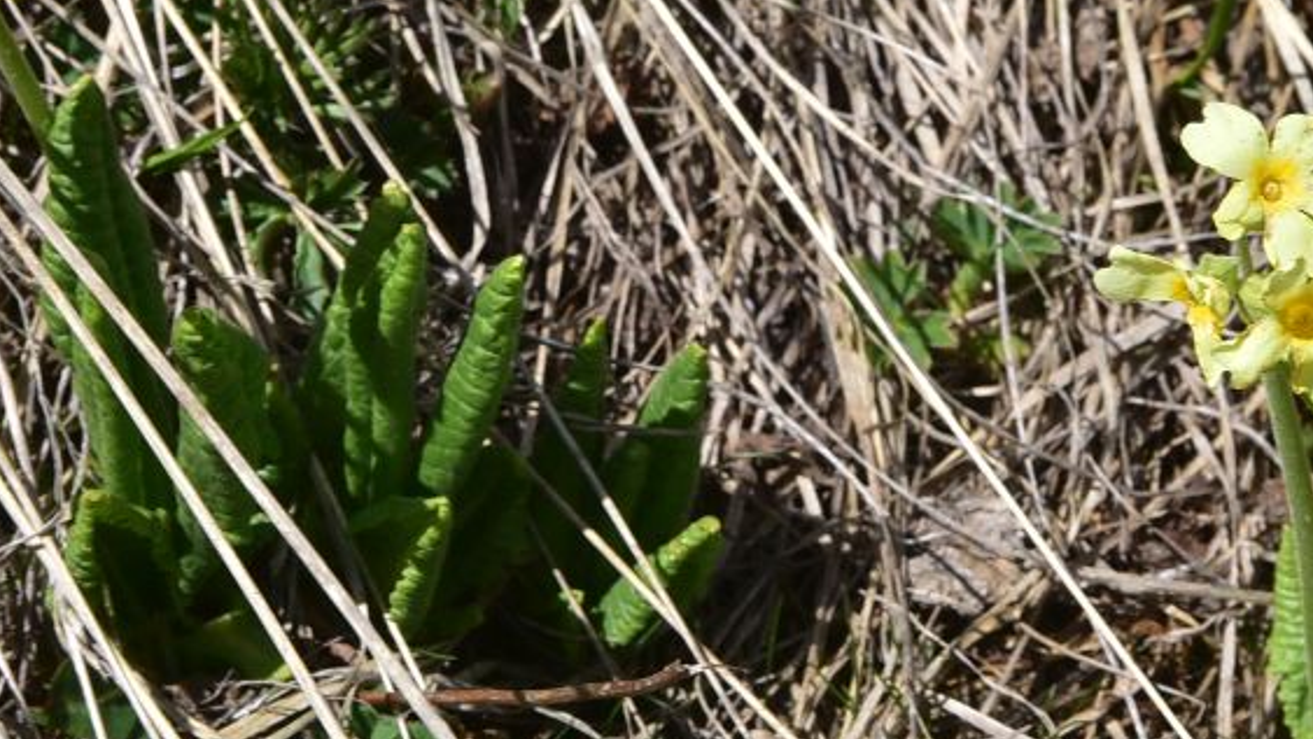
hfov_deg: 17.6
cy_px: 199
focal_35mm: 121
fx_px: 4214
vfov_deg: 10.0
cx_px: 1047
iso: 160
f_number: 16
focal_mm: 50
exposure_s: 1/125
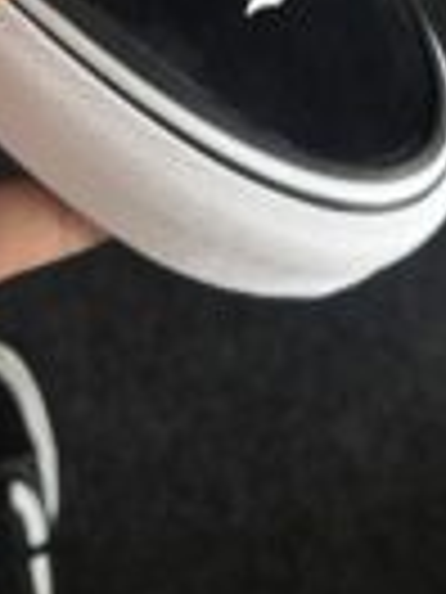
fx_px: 1460
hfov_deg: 17.3
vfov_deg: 18.6
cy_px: -430
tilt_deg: -65.9
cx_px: 270
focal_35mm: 85
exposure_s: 1/60
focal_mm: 6.76
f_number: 1.78
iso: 500
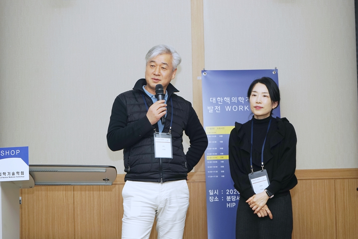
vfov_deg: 19.5
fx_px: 696
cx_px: 179
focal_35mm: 70
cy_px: 120
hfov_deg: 28.8
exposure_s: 1/60
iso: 320
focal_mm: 70
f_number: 7.1
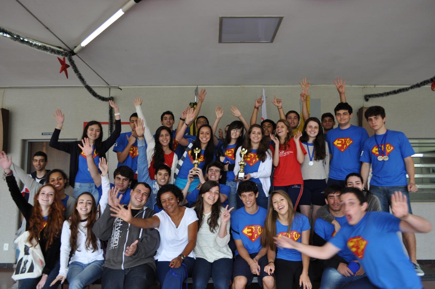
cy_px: 144
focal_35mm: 27
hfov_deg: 67.4
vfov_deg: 47.8
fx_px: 326
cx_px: 218
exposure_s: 1/90
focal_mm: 18
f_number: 4.8
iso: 400
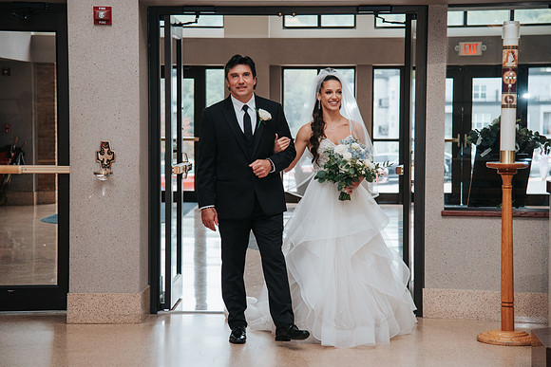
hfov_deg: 21.7
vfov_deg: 14.5
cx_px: 269
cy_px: 176
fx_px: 1440
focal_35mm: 94
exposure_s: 1/200
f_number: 4
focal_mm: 82
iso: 720
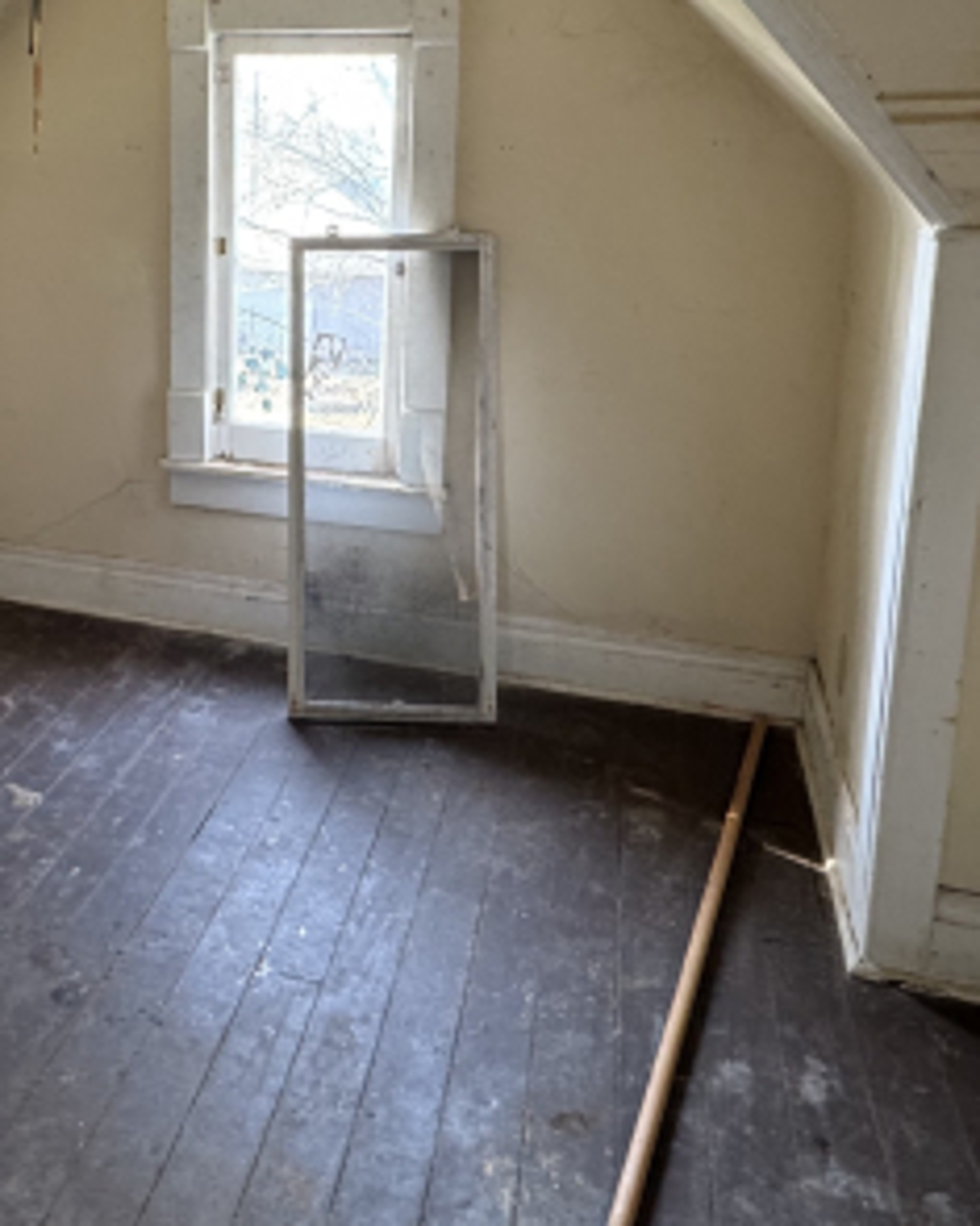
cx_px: 261
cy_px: 334
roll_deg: -1.1
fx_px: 1124
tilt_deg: -9.8
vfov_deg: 55.0
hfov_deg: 45.7
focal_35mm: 31
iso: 320
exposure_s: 1/70
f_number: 2.2
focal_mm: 2.22
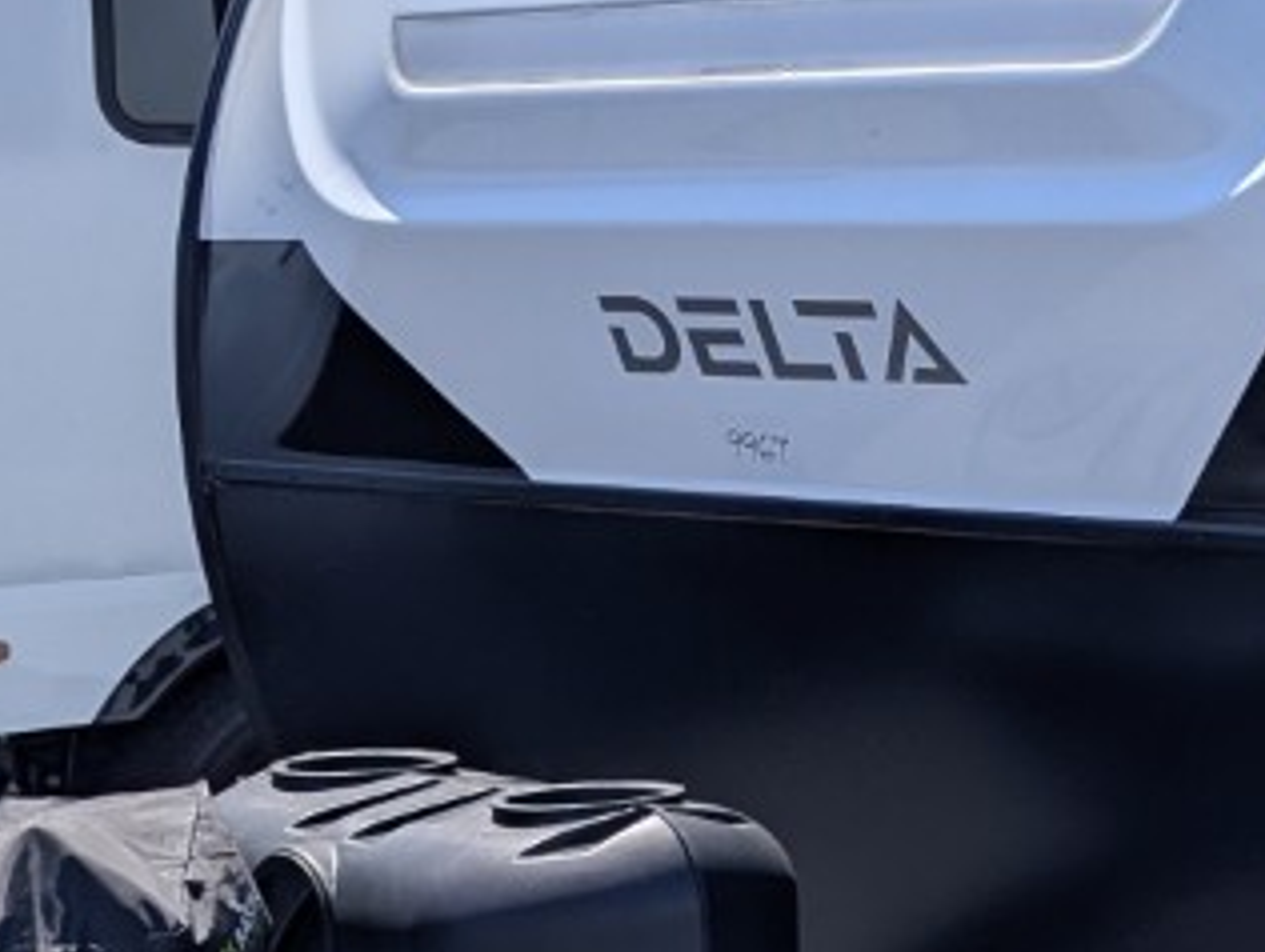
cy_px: 464
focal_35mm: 106
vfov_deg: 14.0
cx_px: 2116
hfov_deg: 16.2
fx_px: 3880
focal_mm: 6.81
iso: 49
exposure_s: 1/2513
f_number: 1.85
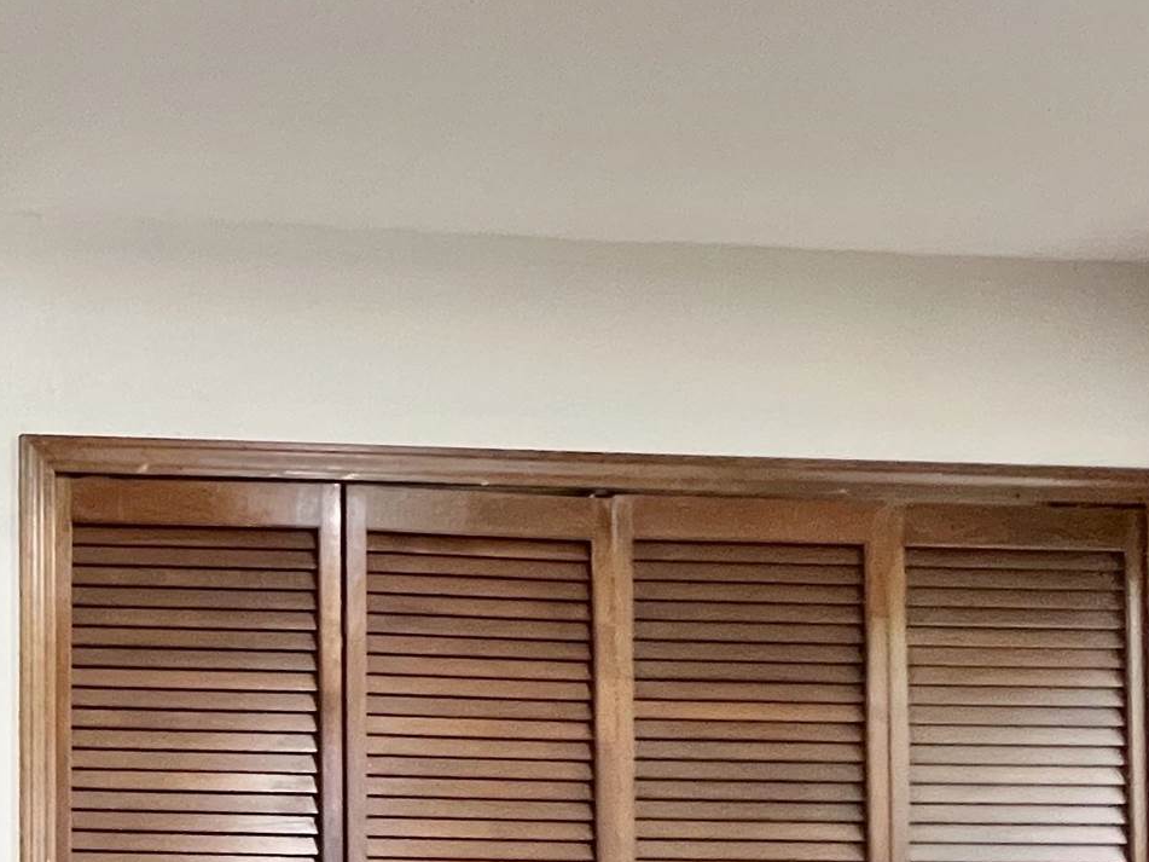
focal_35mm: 42
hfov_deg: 32.8
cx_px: -361
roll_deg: -0.7
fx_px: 1394
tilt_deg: +0.6
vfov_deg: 31.7
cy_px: 866
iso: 500
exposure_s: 1/60
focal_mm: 1.57
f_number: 1.8
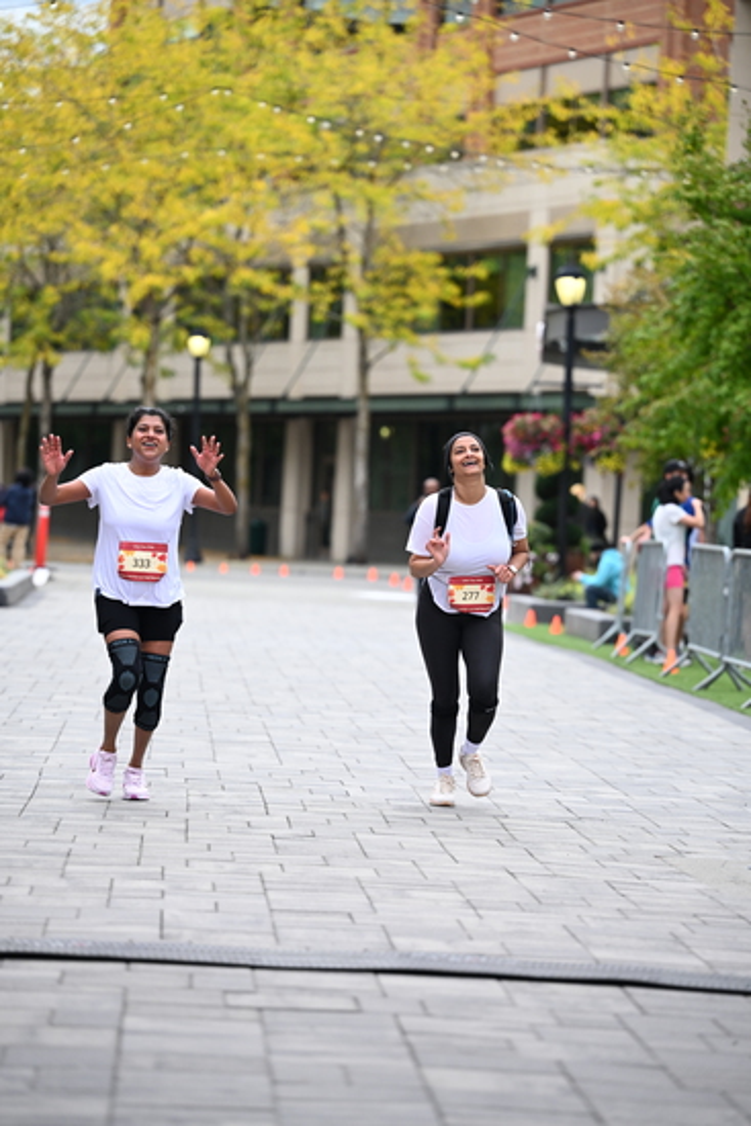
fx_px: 3909
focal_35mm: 125
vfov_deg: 16.4
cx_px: 376
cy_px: 563
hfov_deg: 11.0
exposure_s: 1/2500
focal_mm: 125
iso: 640
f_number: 2.8
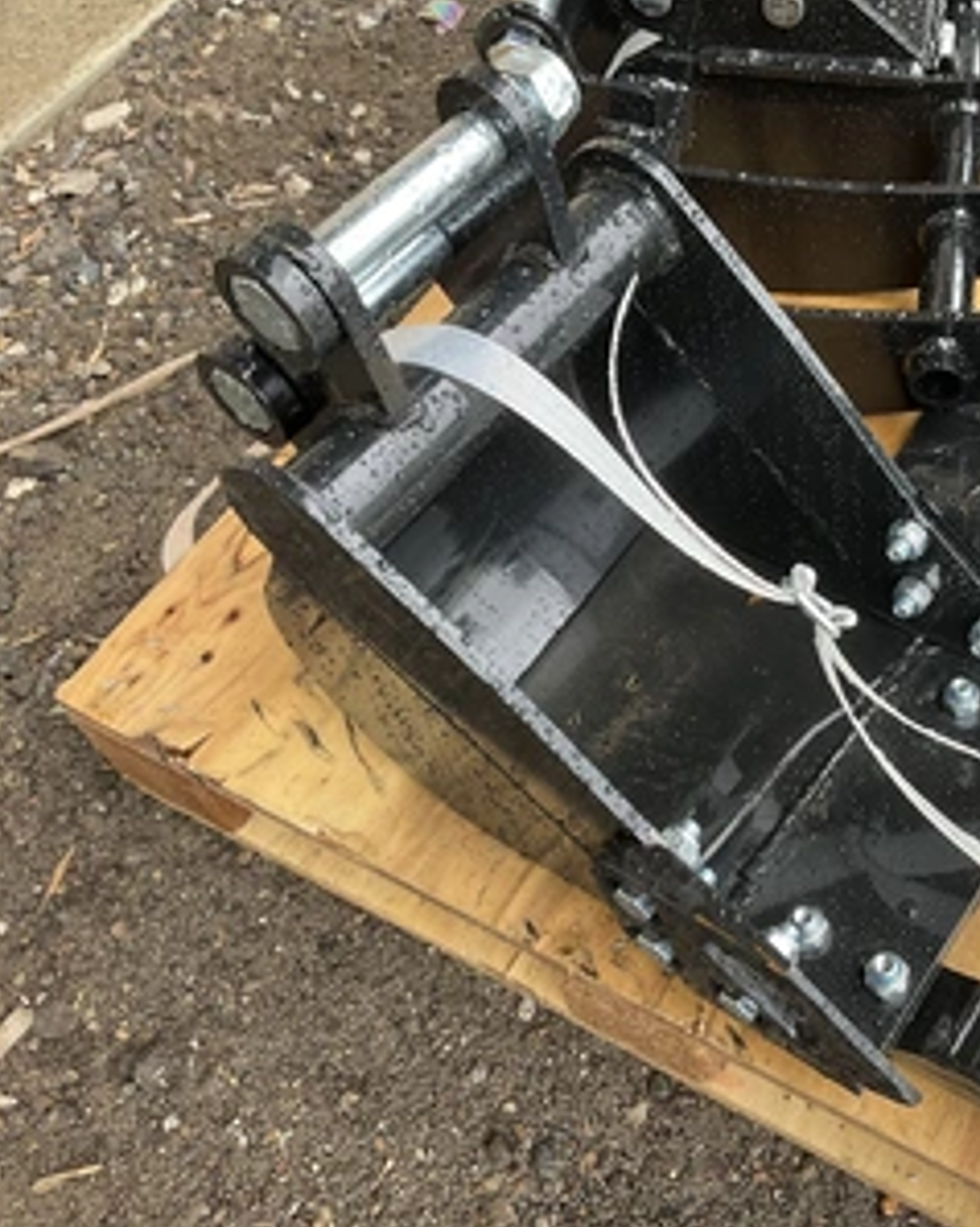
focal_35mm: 38
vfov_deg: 48.0
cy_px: 614
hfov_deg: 37.9
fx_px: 1379
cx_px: 762
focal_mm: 3
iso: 32
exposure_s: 1/122
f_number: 1.8
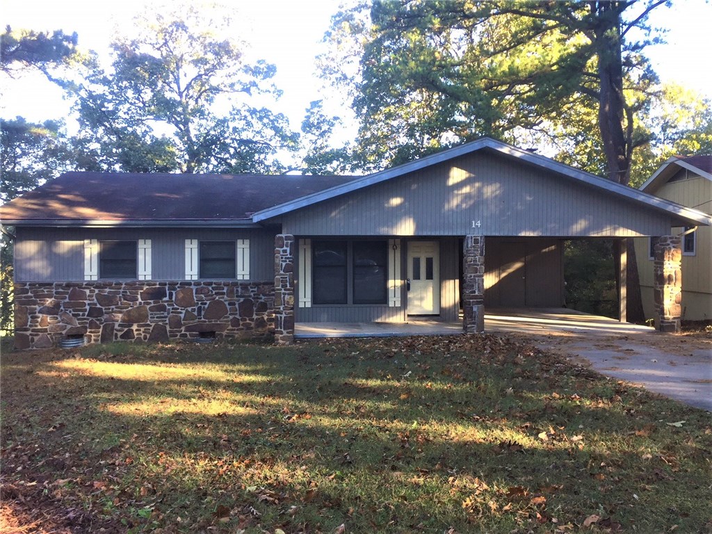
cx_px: 356
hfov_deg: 61.7
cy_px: 267
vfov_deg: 48.2
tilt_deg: -0.3
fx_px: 596
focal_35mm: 29
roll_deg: -1.0
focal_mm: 4.15
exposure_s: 1/120
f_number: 2.2
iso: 40
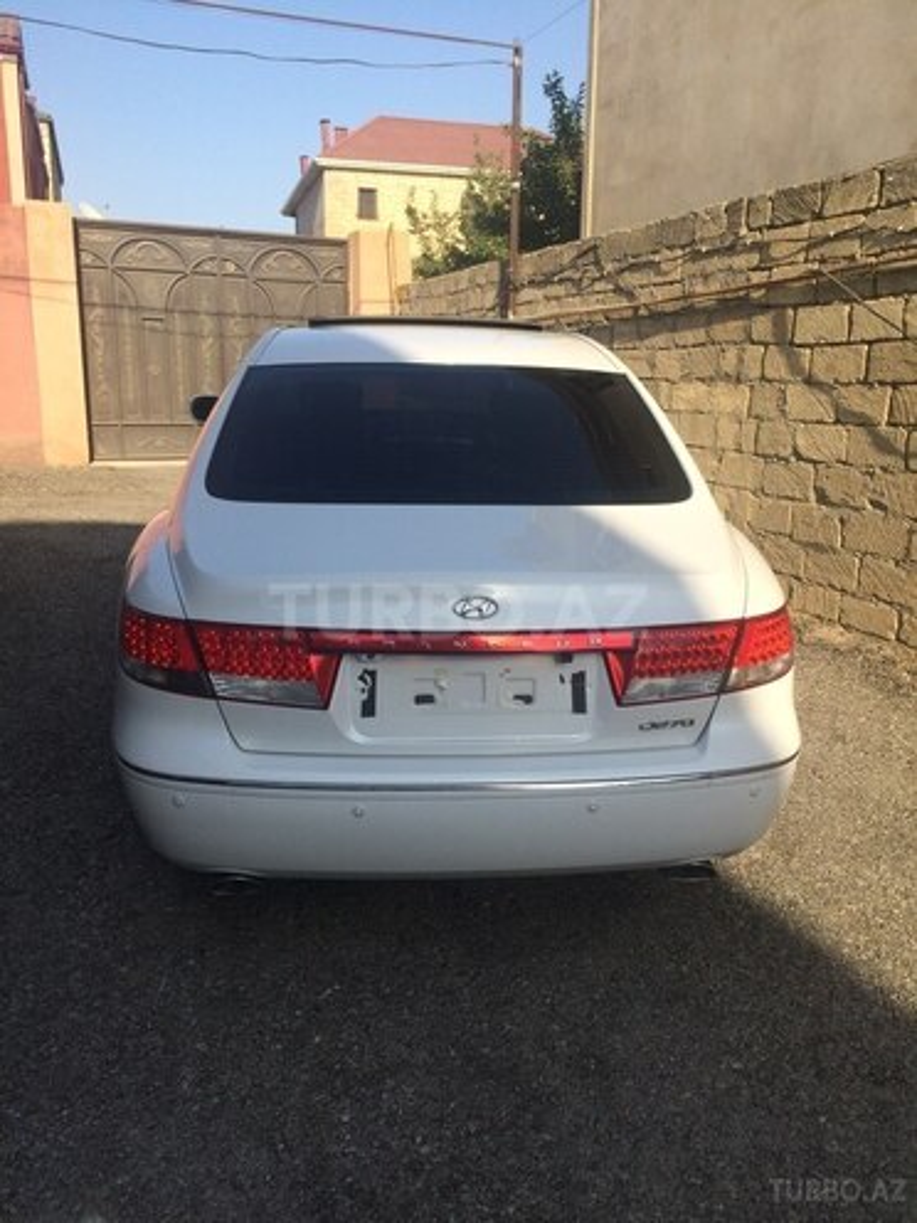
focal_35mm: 29
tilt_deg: -12.4
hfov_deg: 48.2
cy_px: 612
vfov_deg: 61.7
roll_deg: +0.3
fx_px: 1024
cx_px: 458
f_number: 2.2
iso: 32
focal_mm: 4.15
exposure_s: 1/1642
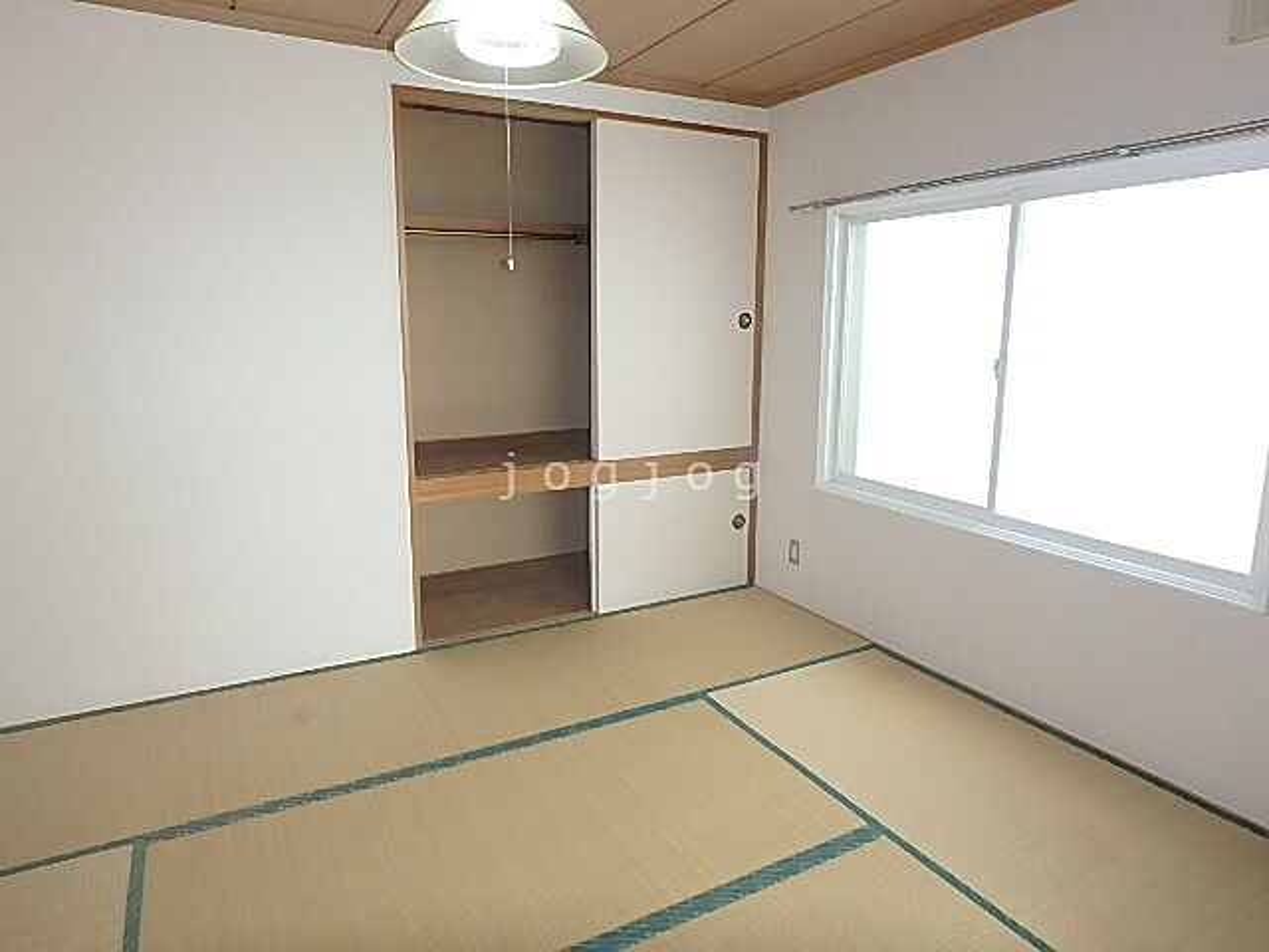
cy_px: 476
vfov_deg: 63.4
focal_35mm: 21
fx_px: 770
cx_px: 634
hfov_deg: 79.0
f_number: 3.5
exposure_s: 1/60
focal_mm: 3.7
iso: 200
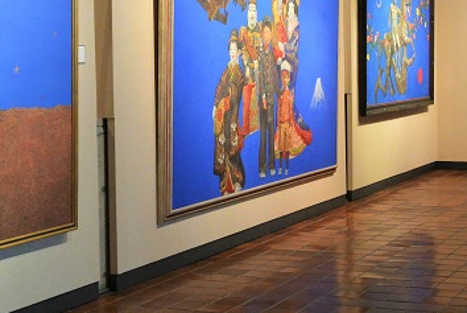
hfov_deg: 24.0
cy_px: 98
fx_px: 1078
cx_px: 385
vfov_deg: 16.5
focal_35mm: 83
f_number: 4.5
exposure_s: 1/15
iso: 2000
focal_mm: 18.2
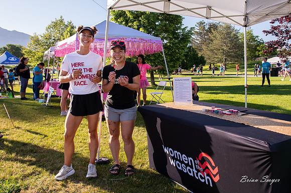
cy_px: 76
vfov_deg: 40.9
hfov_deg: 58.7
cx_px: 156
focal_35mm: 32
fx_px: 258
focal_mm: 24
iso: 500
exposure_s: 1/640
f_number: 7.1
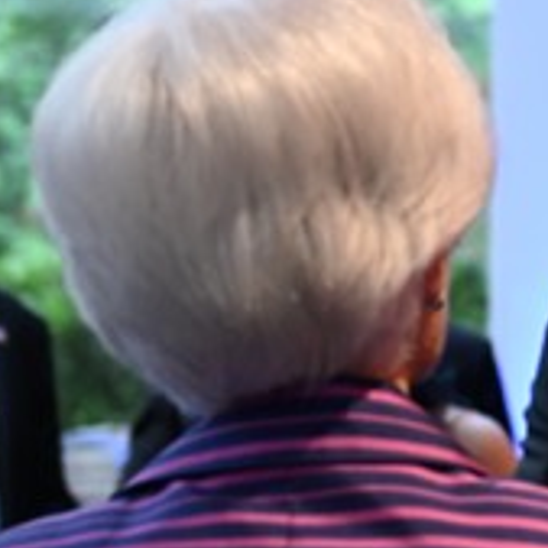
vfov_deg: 10.8
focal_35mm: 161
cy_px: 138
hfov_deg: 10.3
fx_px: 2884
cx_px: 944
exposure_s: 1/100
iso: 2800
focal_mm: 40
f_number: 2.8
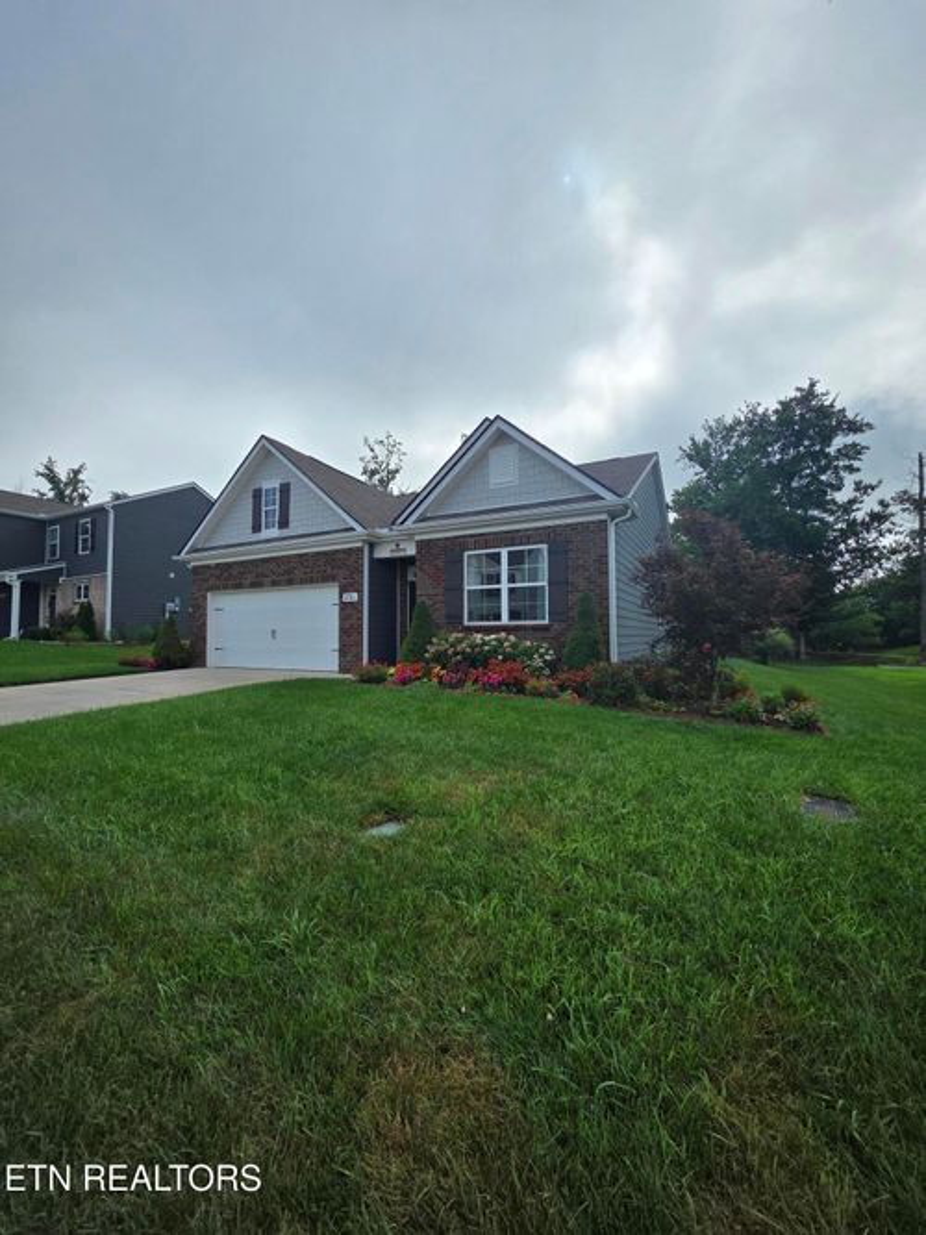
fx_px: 464
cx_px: 463
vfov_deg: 106.2
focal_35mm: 13
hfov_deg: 89.9
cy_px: 618
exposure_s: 1/3446
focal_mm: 2.2
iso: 40
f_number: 1.9
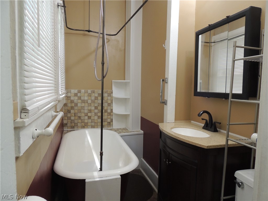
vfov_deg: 56.8
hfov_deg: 71.6
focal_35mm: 24
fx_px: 186
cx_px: 134
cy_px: 100
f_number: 3.3
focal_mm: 4.3
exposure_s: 1/30
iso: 360
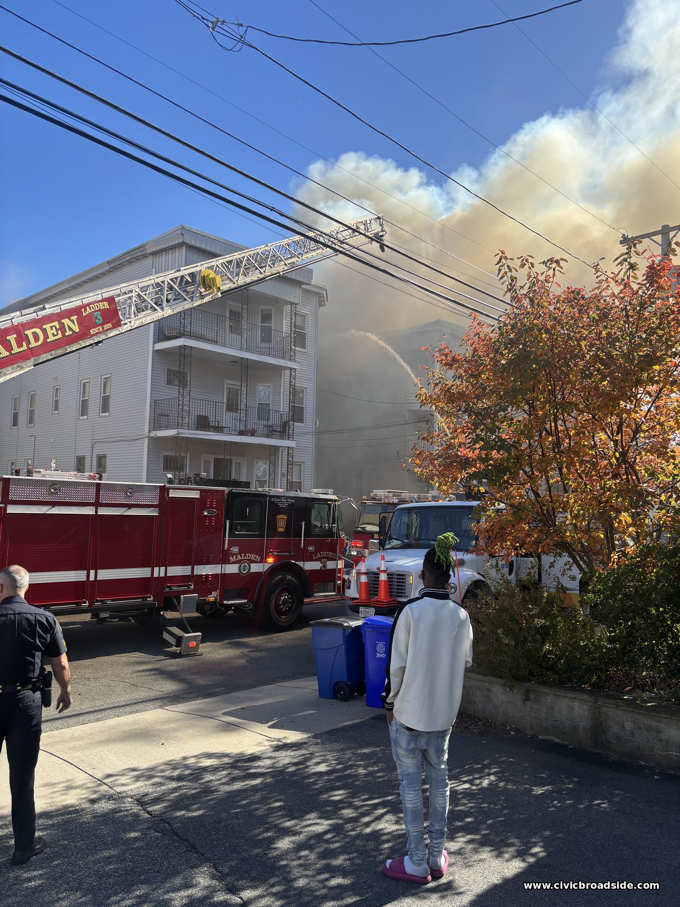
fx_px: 681
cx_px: 340
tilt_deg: +2.8
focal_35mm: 26
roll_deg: -1.9
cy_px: 454
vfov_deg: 67.3
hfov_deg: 53.1
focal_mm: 5.96
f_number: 1.6
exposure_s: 1/1876
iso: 50
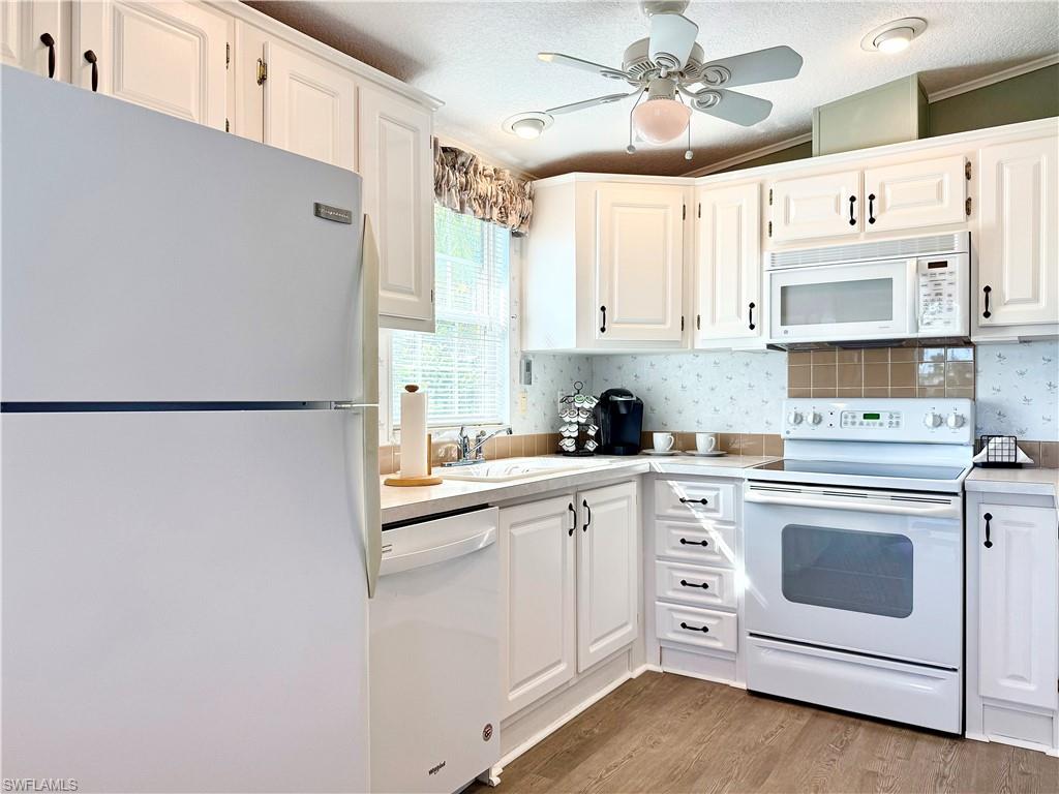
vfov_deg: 56.8
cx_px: 530
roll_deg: -0.4
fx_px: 734
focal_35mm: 24
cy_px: 397
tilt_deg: -0.4
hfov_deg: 71.6
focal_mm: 6.76
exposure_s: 1/399
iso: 100
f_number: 1.78
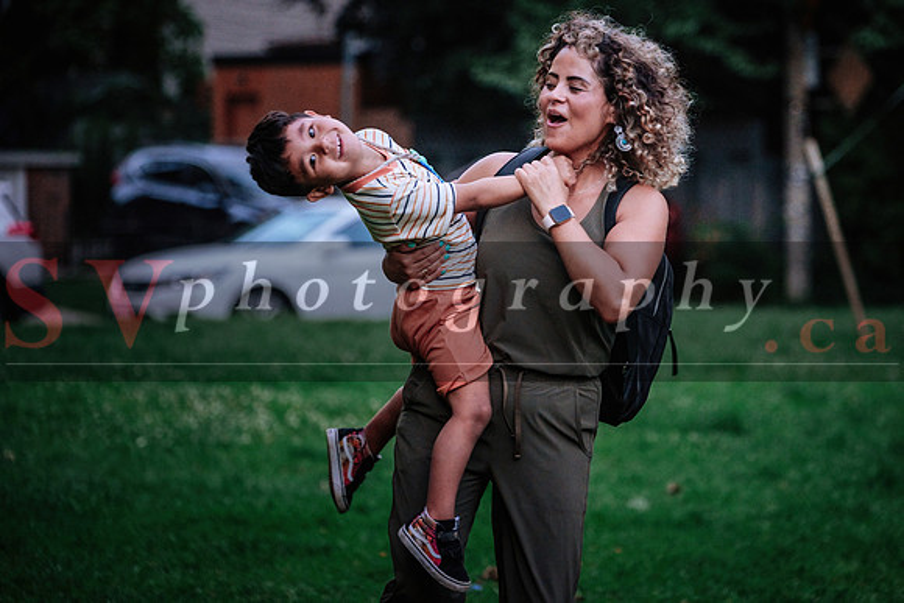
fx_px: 4552
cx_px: 535
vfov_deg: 7.6
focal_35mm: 181
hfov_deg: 11.3
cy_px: 246
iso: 1600
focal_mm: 102.2
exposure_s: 1/250
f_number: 2.8
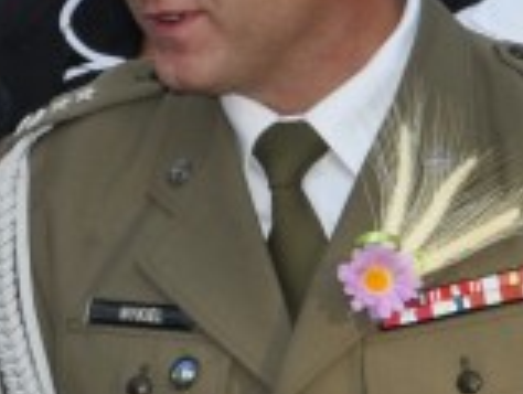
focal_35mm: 637
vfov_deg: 2.3
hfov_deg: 3.1
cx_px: 751
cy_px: 275
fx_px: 9639
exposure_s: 1/200
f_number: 9
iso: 200
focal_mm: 70
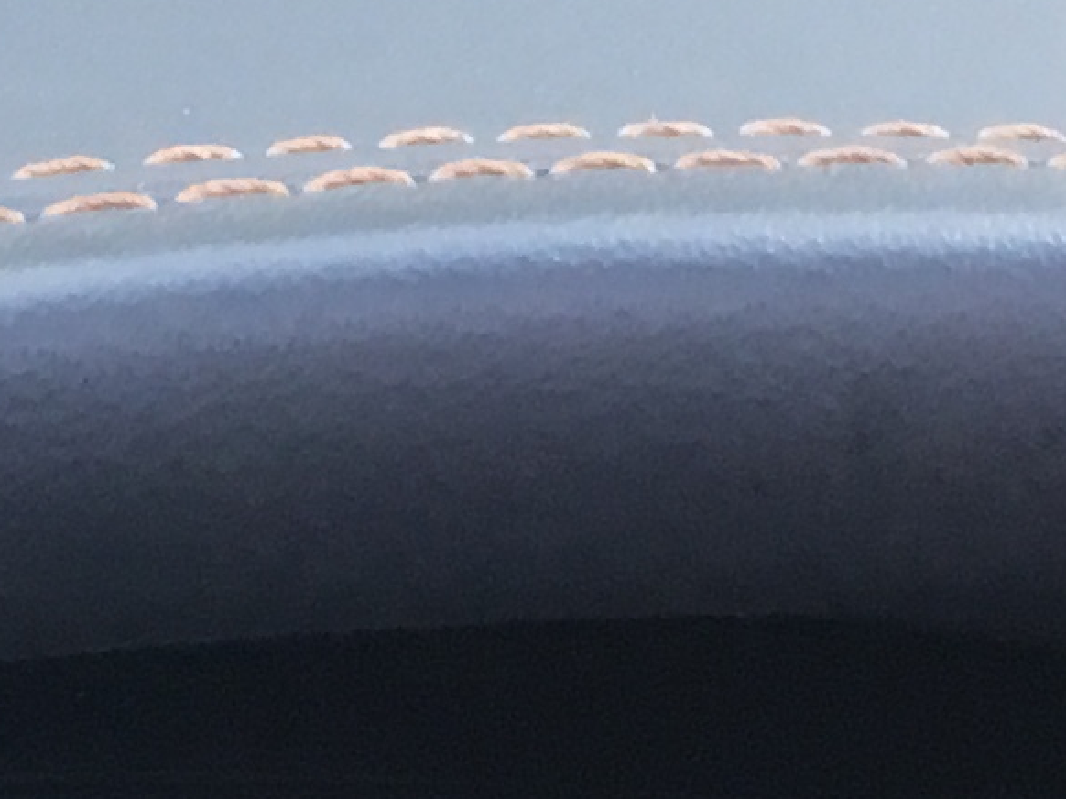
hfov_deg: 10.6
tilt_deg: -27.1
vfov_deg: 8.3
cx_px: -874
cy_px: 1189
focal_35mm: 174
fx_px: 5356
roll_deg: -0.4
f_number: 2.4
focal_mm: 3.3
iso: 40
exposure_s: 1/33
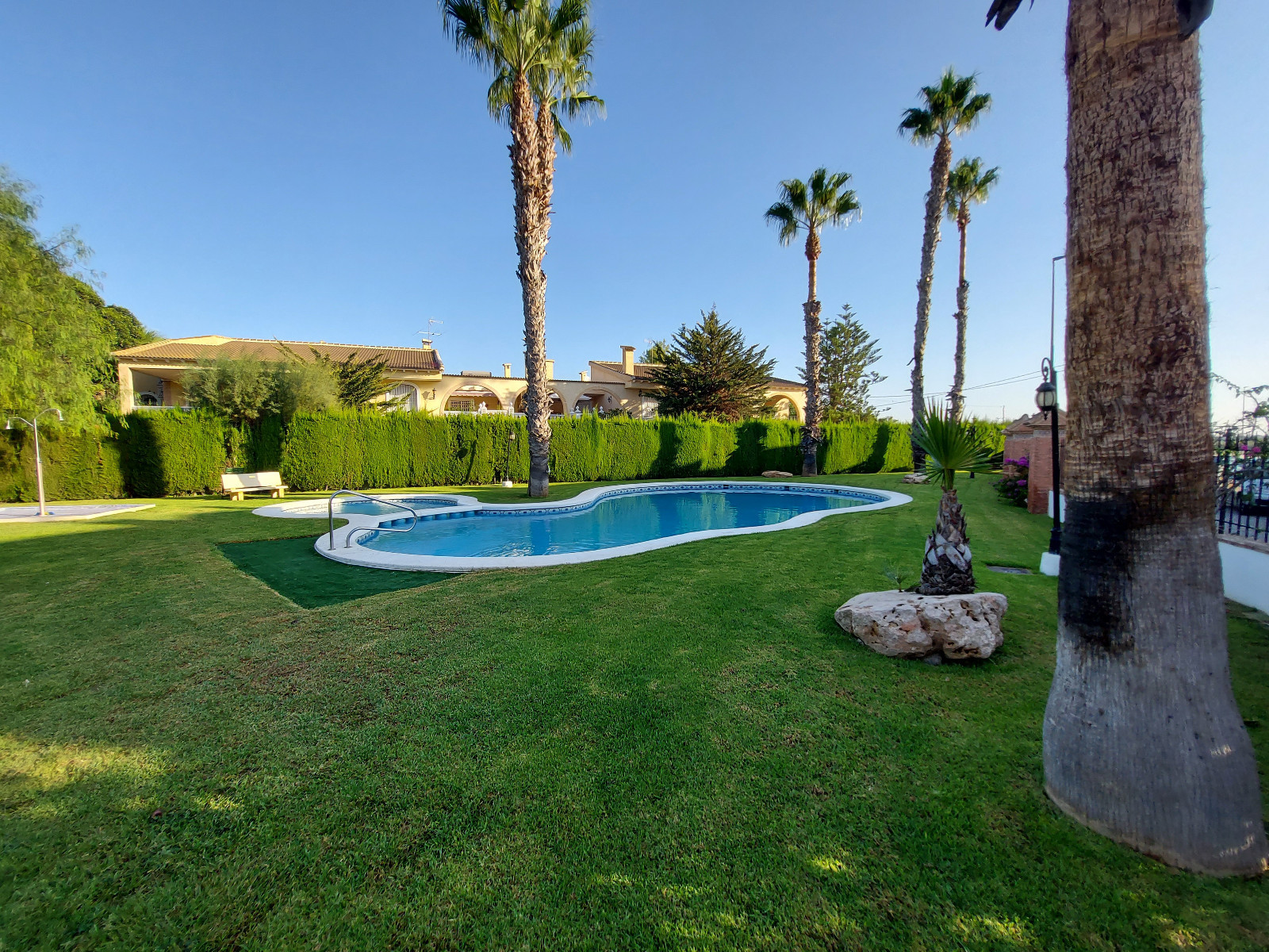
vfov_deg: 89.9
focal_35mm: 13
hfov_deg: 106.2
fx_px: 477
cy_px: 476
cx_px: 634
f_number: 2.2
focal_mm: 1.74
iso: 50
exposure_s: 1/620
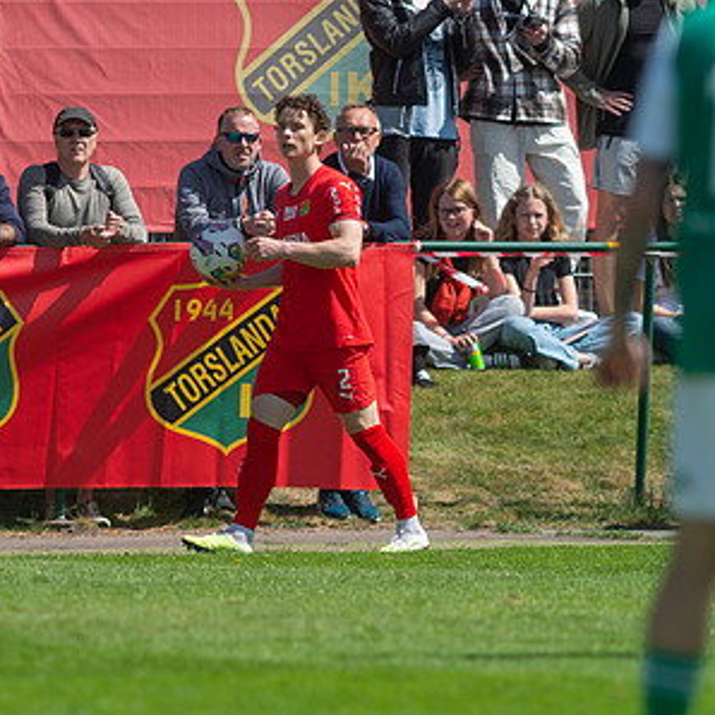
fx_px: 19560
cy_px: 436
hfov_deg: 2.1
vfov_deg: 2.1
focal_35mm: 837
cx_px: 330
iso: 160
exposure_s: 1/1250
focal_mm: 420
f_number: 4
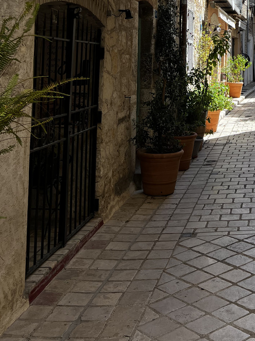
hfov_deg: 24.8
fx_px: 550
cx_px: 259
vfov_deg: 32.1
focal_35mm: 56
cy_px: 13
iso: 50
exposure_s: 1/1209
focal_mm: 5.7
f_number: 1.5
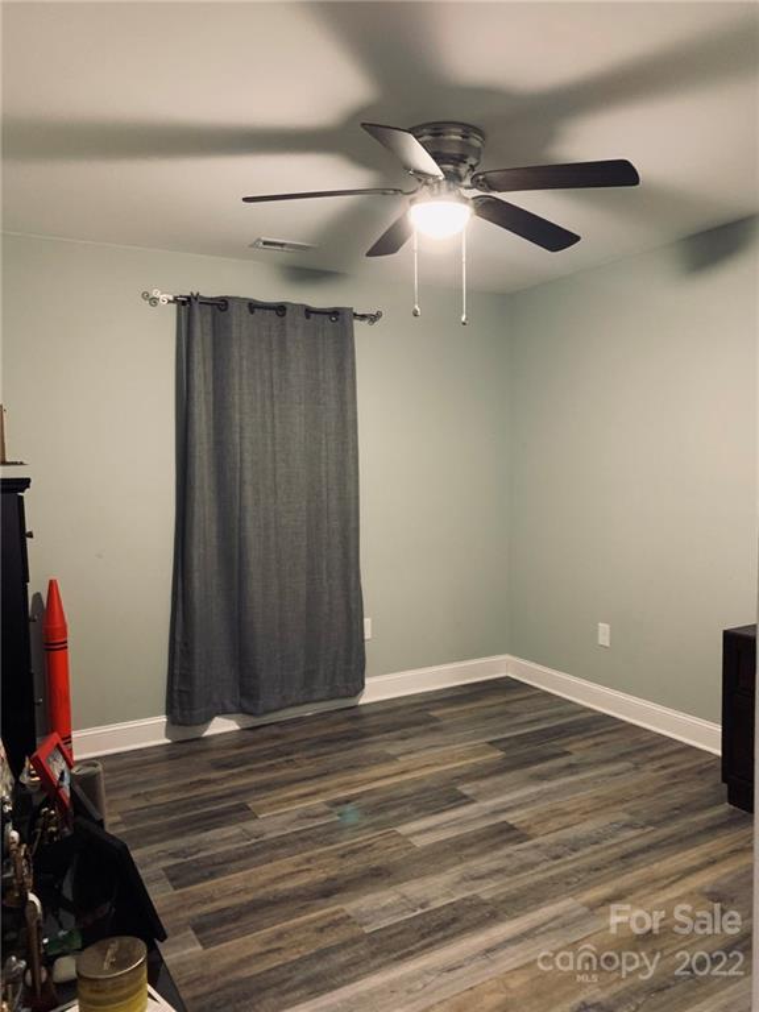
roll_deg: +0.2
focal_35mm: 26
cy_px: 506
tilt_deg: -3.7
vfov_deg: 67.3
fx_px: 760
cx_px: 380
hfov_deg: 53.1
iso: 640
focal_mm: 4.25
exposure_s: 1/30
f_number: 1.8
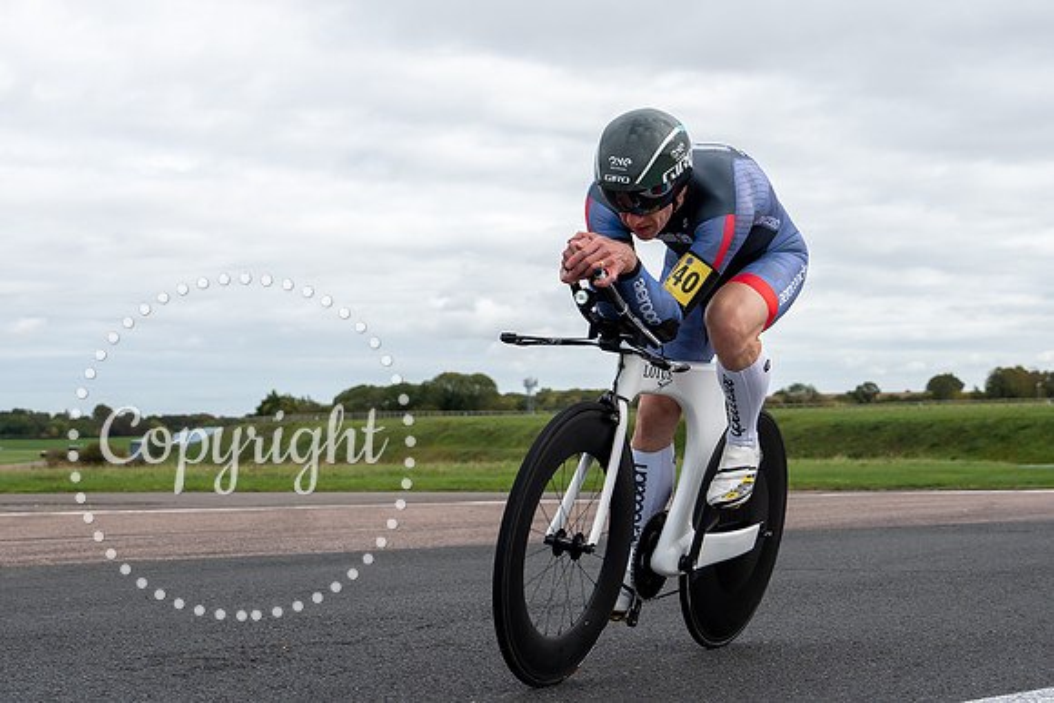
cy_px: 430
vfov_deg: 20.1
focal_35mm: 68
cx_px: 463
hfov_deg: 29.8
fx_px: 1980
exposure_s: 1/1000
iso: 100
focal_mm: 33
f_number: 3.5
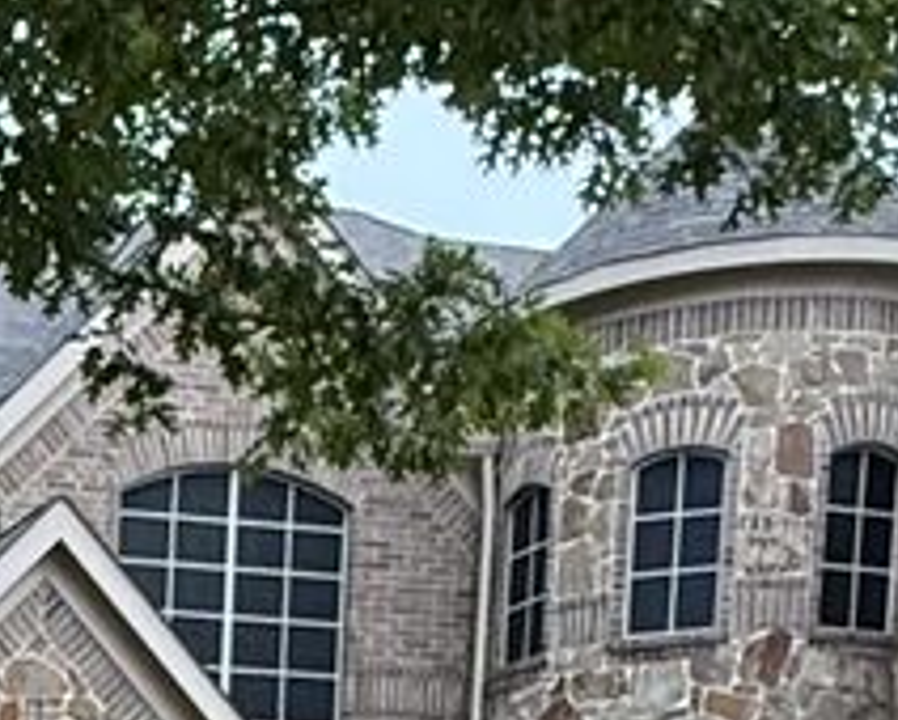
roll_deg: -1.7
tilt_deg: -4.6
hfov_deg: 16.6
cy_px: 1487
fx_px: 2740
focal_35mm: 103
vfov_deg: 12.9
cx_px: -517
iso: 400
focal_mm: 2.22
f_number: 2.2
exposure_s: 1/81
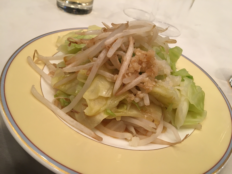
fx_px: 194
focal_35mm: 29
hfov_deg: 61.7
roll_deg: -14.2
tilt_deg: -37.9
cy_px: 87
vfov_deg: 48.2
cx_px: 116
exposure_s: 1/30
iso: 80
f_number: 2.2
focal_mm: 4.15
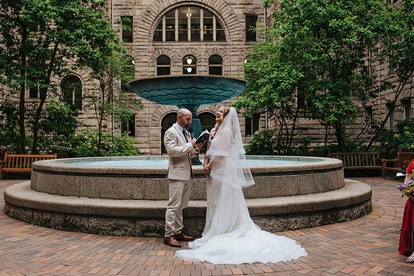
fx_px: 471
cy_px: 146
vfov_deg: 32.6
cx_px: 191
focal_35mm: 41
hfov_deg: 47.4
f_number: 3.2
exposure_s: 1/400
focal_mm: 35
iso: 180
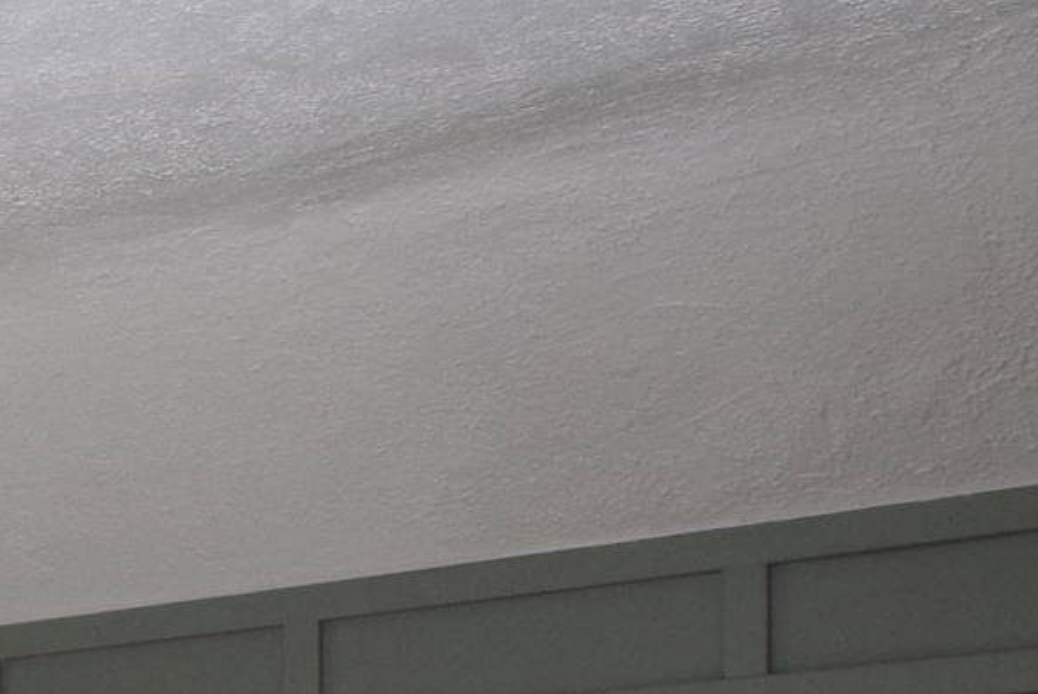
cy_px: 1110
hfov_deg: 21.3
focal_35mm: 77
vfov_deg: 15.9
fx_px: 2222
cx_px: -591
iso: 800
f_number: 5.6
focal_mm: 10
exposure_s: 1/125
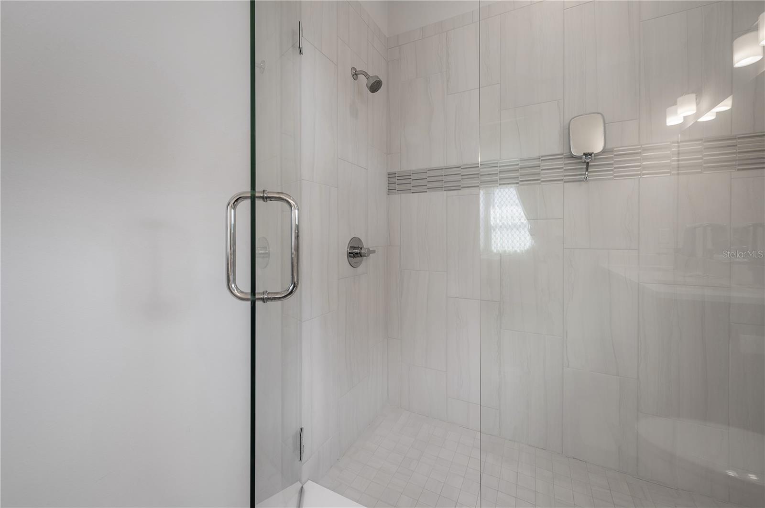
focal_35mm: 14
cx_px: 382
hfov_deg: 104.3
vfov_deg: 81.1
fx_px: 297
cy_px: 254
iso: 320
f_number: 10
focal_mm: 14
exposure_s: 1/25
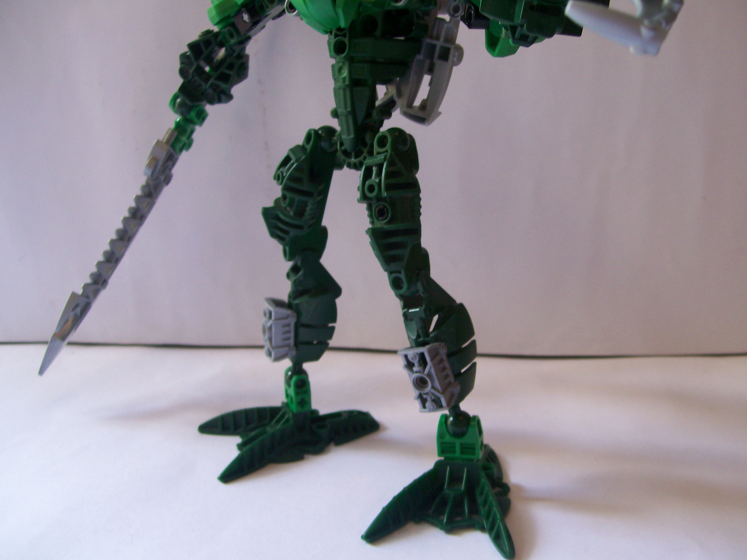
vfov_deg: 38.7
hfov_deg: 50.1
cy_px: 283
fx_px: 798
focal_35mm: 37
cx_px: 380
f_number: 2.7
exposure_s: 1/41.1
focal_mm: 6
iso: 80
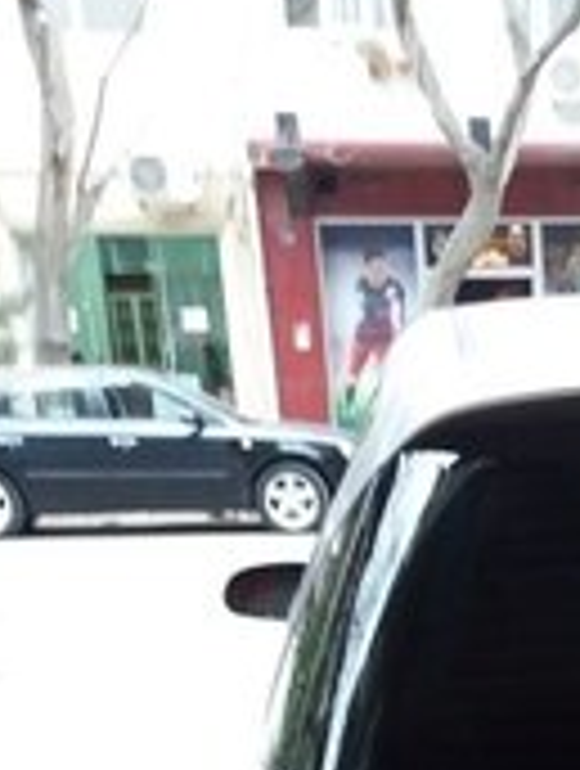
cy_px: 1049
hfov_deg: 17.2
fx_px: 1803
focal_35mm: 81
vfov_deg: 21.4
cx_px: 751
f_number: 1.9
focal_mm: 3.7
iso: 200
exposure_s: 1/25
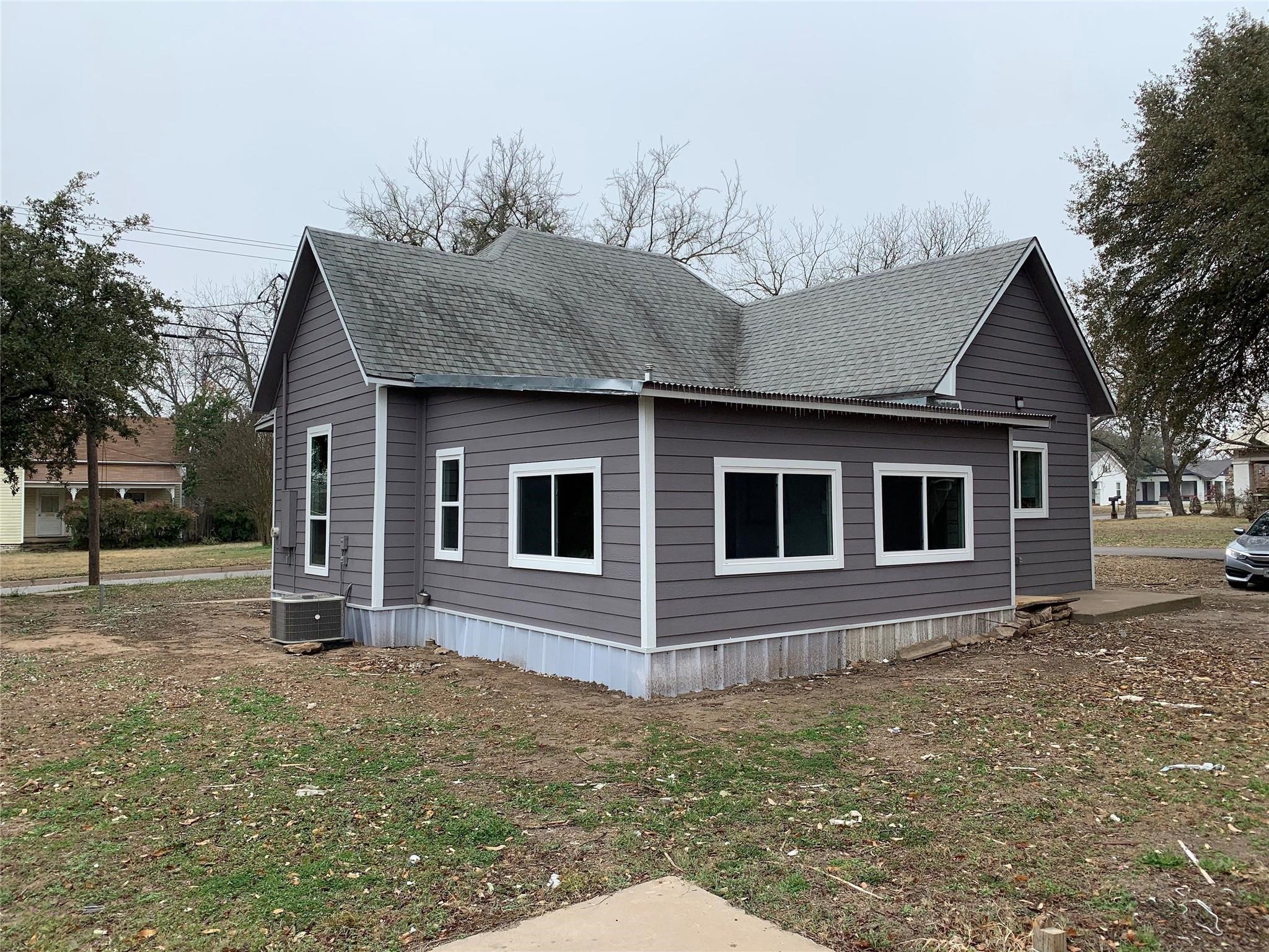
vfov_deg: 53.1
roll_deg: +0.4
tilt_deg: +4.2
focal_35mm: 26
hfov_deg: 67.3
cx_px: 634
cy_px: 476
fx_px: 953
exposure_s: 1/749
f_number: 1.8
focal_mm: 4.25
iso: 25
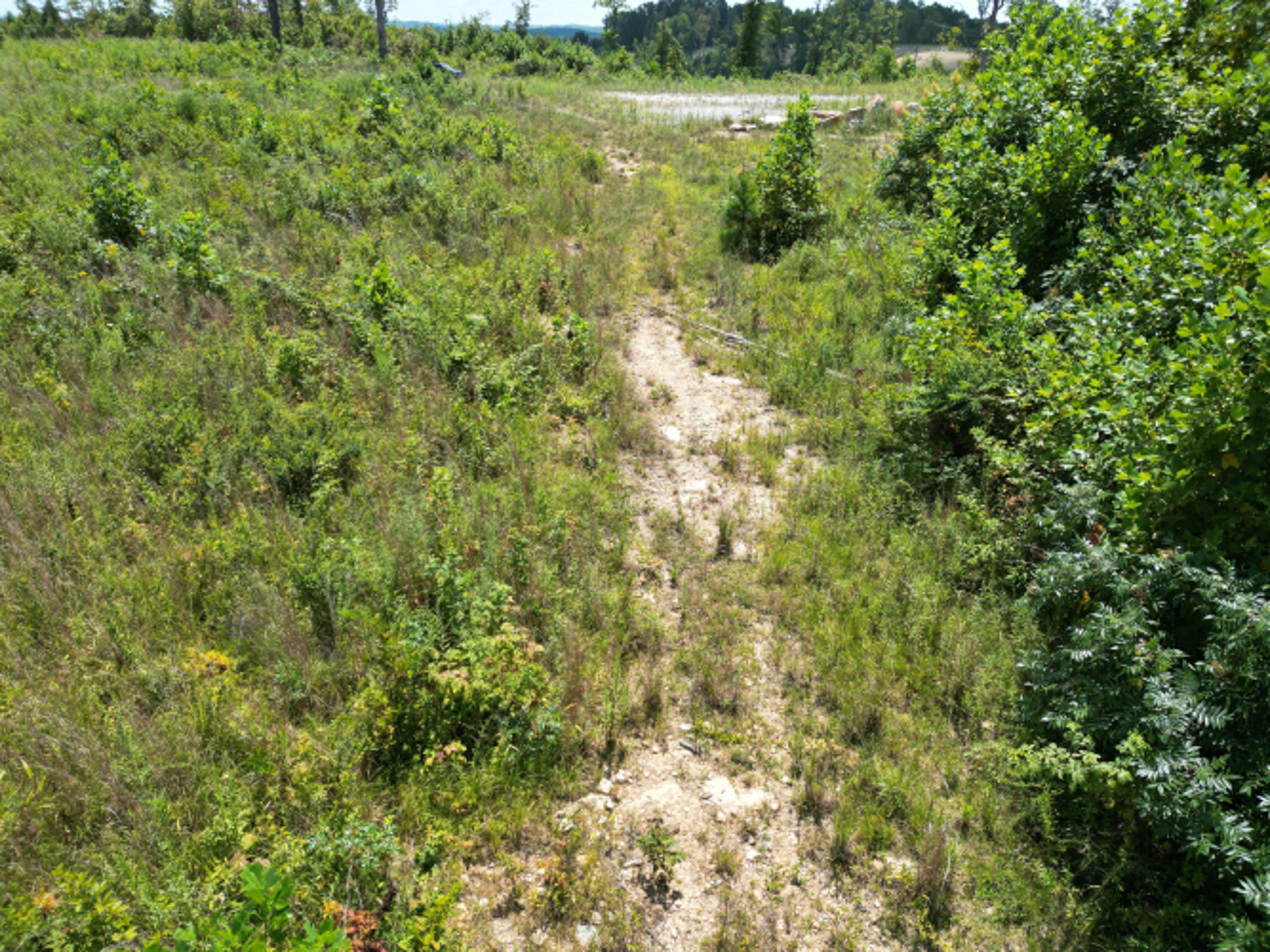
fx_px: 880
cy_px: 476
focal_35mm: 24
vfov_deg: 56.8
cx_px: 635
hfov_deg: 71.6
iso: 100
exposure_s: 1/1500
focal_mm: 6.72
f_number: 1.7
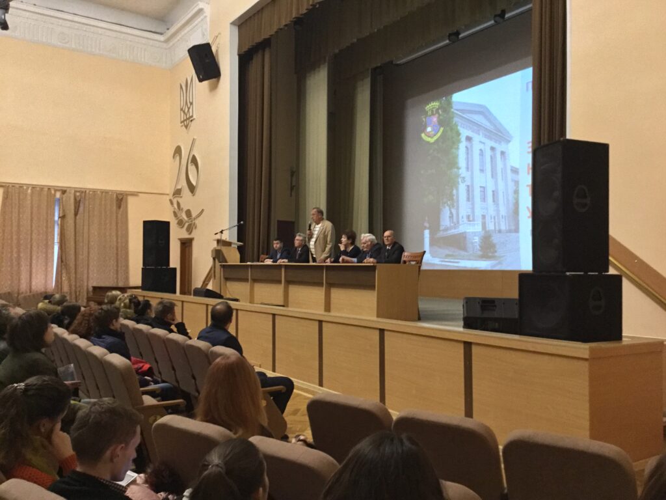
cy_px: 250
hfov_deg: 58.4
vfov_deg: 45.4
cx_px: 333
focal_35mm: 31
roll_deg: +0.8
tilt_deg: +0.6
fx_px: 596
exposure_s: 1/17
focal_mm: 3.3
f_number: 2.4
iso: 320
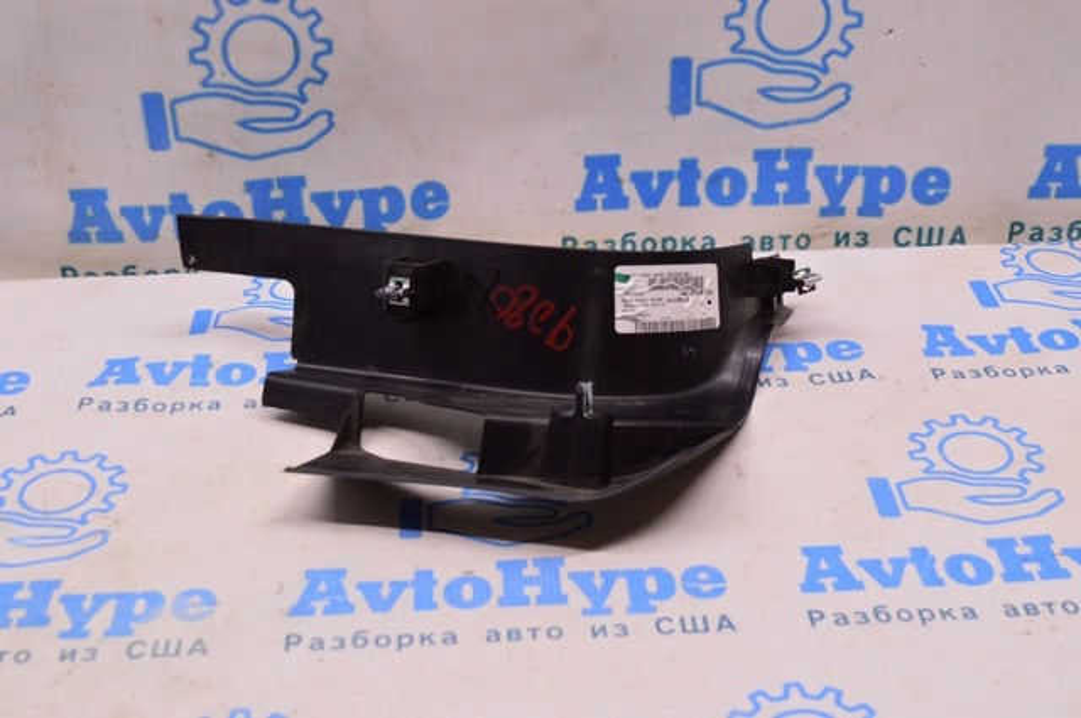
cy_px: 359
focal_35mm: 52
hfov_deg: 37.9
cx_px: 540
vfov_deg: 25.7
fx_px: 1574
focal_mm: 35
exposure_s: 1/125
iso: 1600
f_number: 6.3
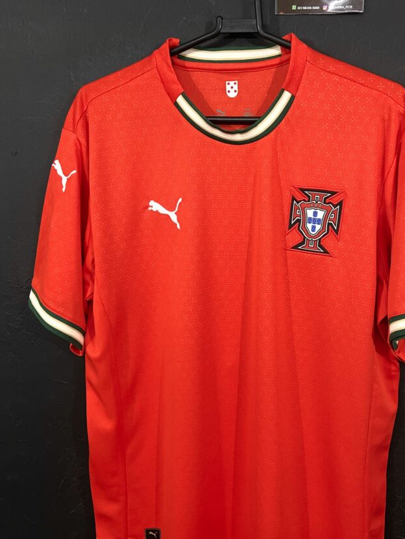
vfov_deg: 56.8
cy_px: 260
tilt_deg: -10.5
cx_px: 245
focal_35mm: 32
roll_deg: -0.3
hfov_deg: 43.9
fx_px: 499
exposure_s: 1/60
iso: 200
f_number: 1.8
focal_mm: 4.25
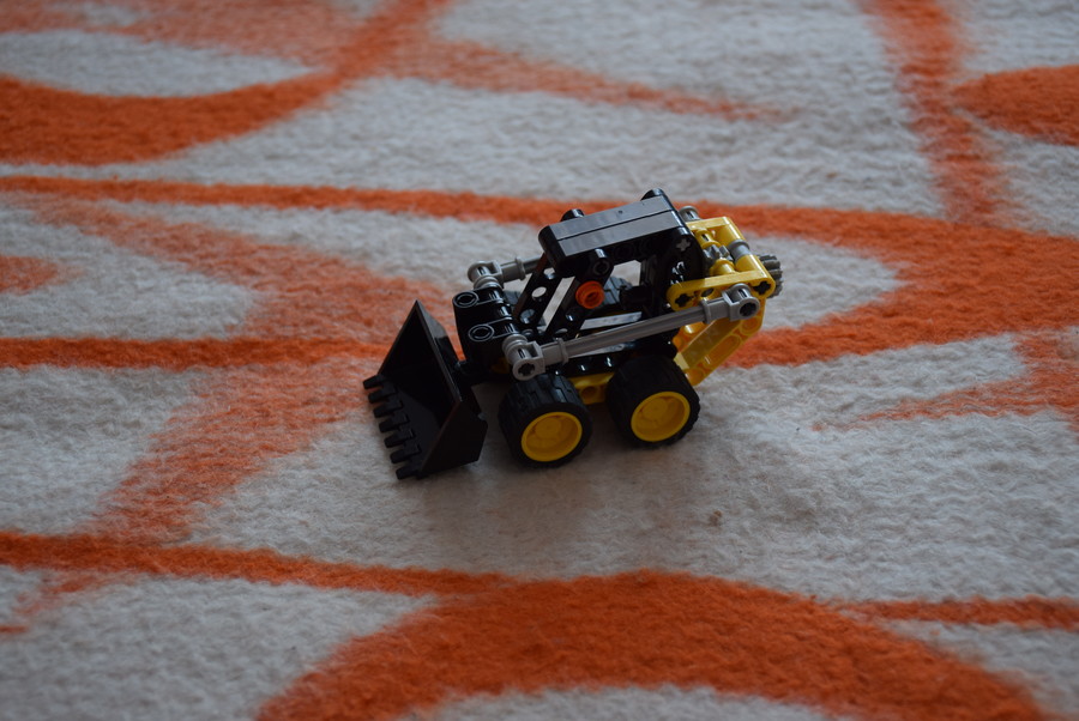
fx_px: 1710
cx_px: 540
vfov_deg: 23.8
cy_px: 360
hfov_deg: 35.0
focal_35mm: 57
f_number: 4.2
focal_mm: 38
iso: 400
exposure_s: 1/60
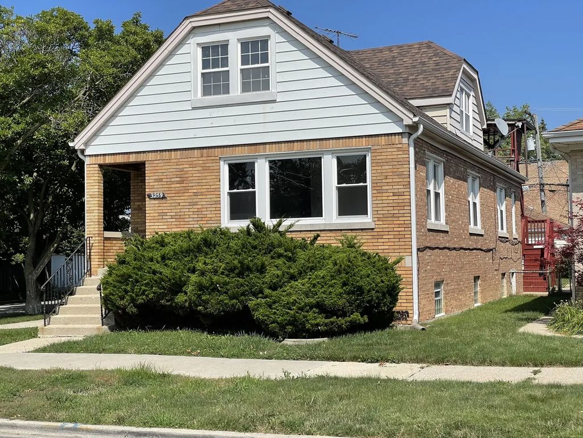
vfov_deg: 28.0
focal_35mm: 52
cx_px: 292
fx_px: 876
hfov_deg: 36.8
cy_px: 219
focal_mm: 6
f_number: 2
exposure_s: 1/2283
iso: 25
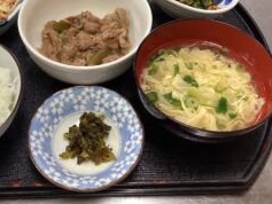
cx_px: 84
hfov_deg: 38.3
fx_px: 385
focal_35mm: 49
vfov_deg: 29.4
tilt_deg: -51.6
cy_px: 61
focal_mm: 3.3
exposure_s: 1/50
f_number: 2.4
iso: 125
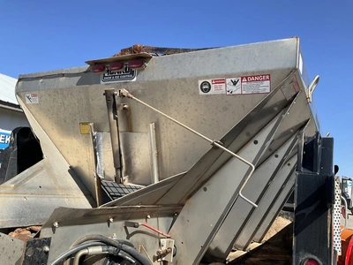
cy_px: 132
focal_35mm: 29
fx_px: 296
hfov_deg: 61.7
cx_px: 176
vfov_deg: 48.2
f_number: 1.8
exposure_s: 1/1250
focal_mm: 3
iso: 25
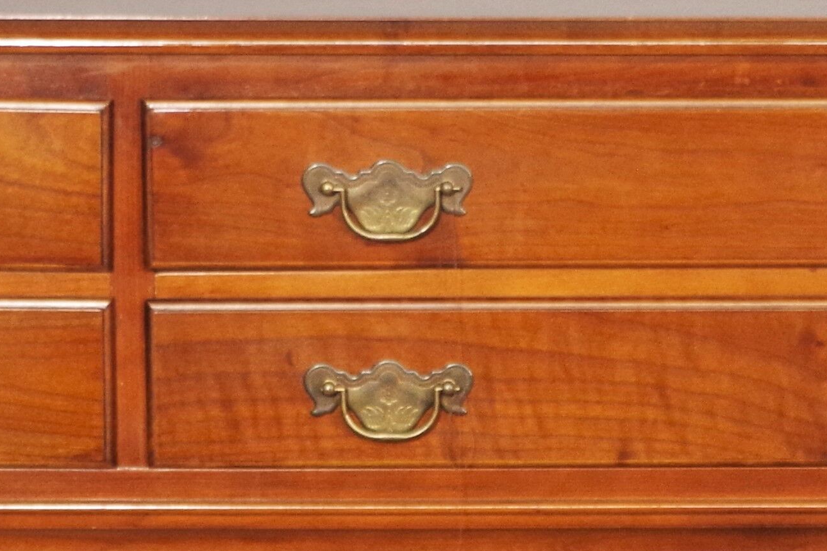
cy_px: 566
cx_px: 804
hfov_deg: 9.7
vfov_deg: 6.5
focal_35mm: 210
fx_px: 4824
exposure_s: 1/60
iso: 800
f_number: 4
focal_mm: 30.63
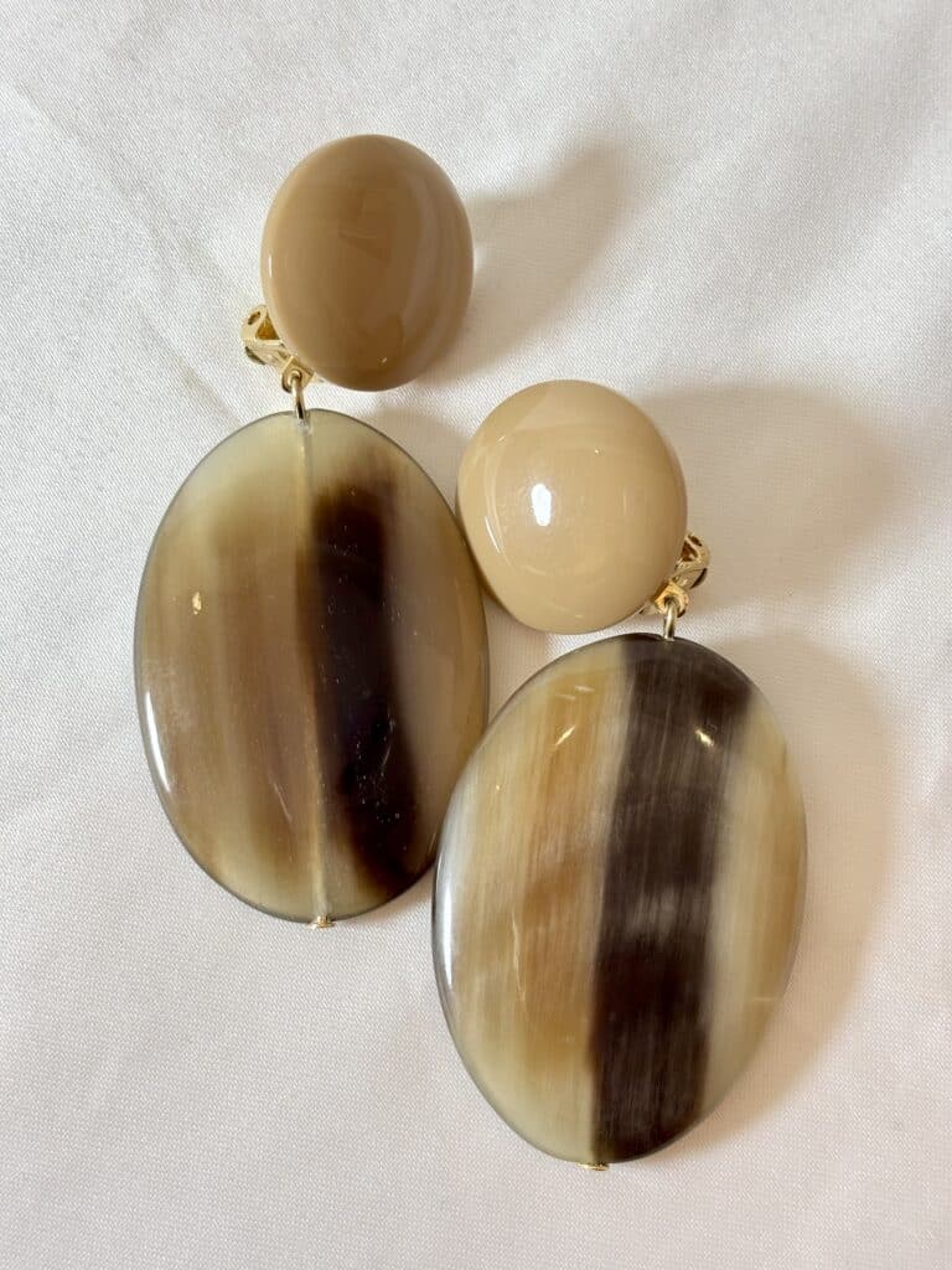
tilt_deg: -79.4
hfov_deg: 28.0
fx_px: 1907
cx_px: 476
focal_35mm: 52
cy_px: 635
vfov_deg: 36.8
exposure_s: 1/100
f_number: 1.6
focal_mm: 5.96
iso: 50
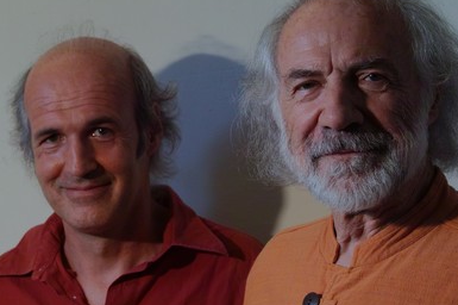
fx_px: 1737
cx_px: 228
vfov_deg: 10.0
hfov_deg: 15.0
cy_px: 157
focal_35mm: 137
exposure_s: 1/30
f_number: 8
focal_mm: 73
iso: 200
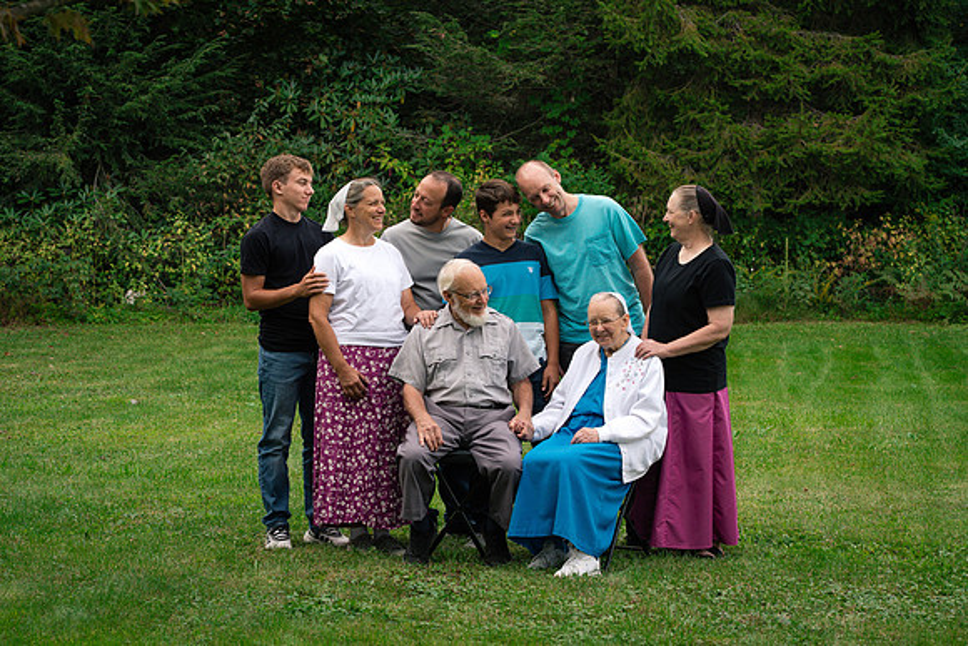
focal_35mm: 91
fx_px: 2446
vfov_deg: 15.0
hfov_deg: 22.4
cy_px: 346
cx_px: 456
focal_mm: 85
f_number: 6.3
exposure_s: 1/320
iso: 500
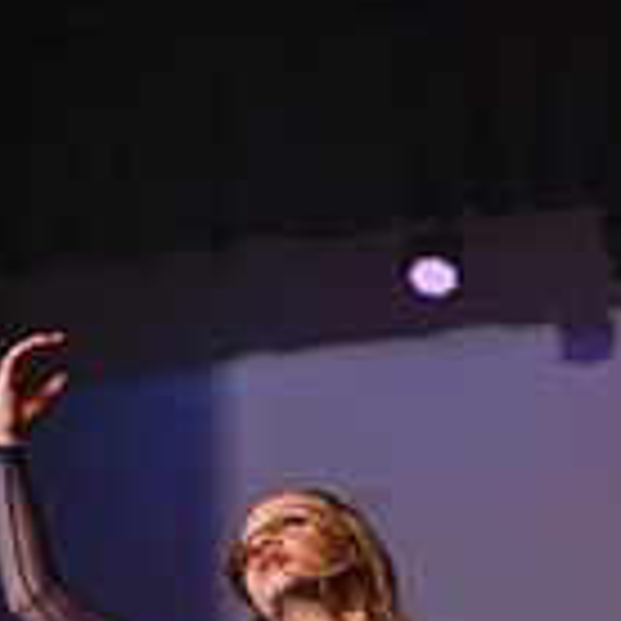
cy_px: 976
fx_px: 3938
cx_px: 346
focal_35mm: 194
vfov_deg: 8.8
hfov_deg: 9.0
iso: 400
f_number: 3.2
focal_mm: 70
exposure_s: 1/500
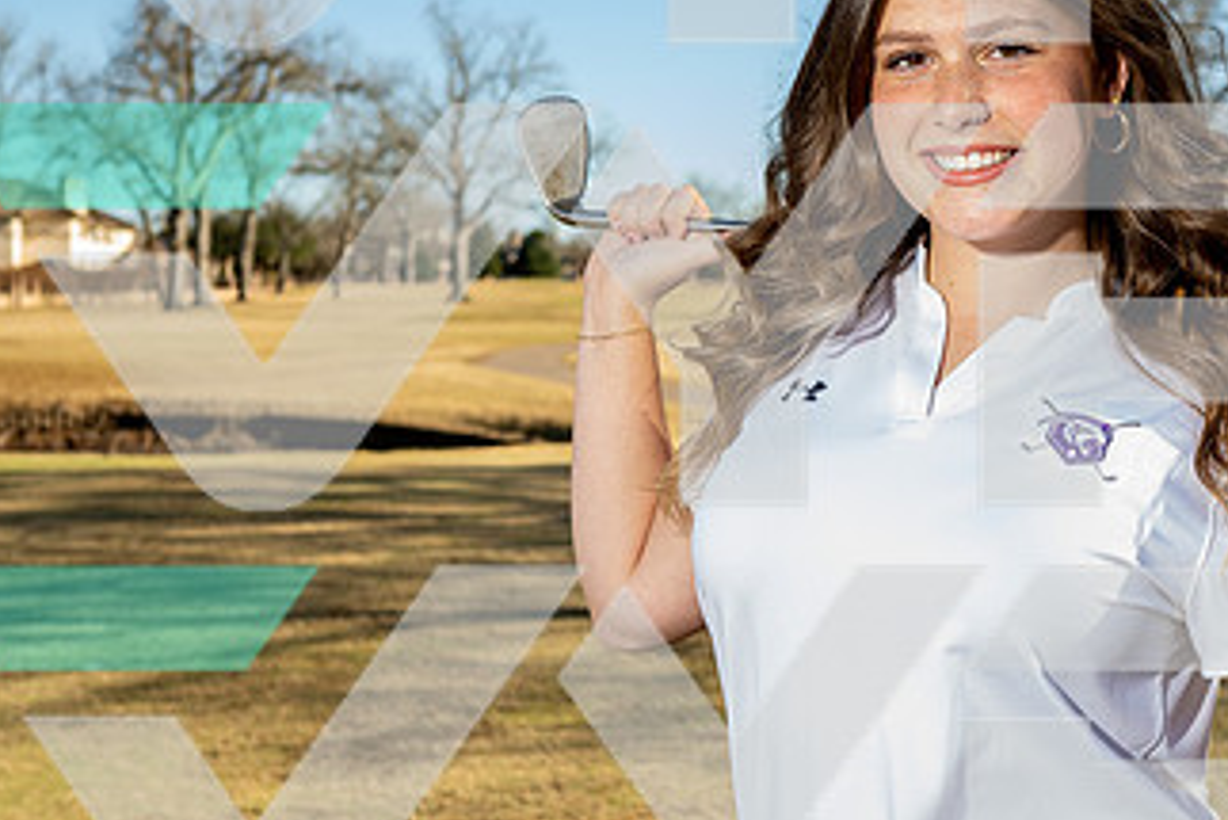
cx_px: 904
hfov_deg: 31.4
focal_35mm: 63
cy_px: 307
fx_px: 2150
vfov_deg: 21.5
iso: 64
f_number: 4.5
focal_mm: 35
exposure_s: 1/250
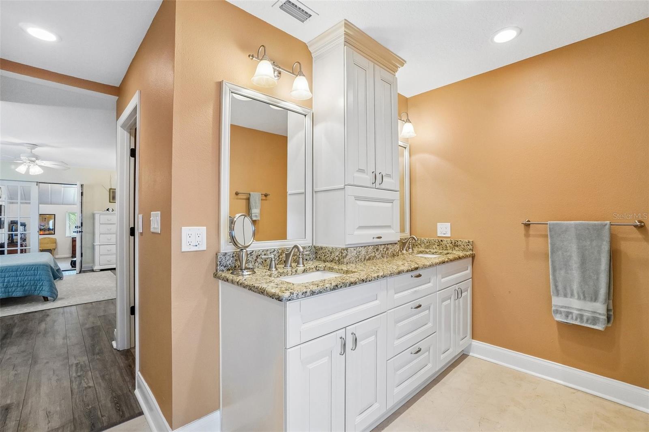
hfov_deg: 100.4
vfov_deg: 77.3
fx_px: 270
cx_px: 324
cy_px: 216
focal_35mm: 15
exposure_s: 1/30
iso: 640
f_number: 8
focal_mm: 10
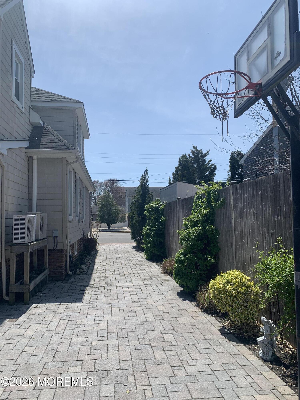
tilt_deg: +4.1
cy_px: 200
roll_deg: -0.2
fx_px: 300
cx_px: 150
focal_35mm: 26
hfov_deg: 53.1
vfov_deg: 67.3
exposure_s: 1/4464
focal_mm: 4.25
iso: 25
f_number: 1.8
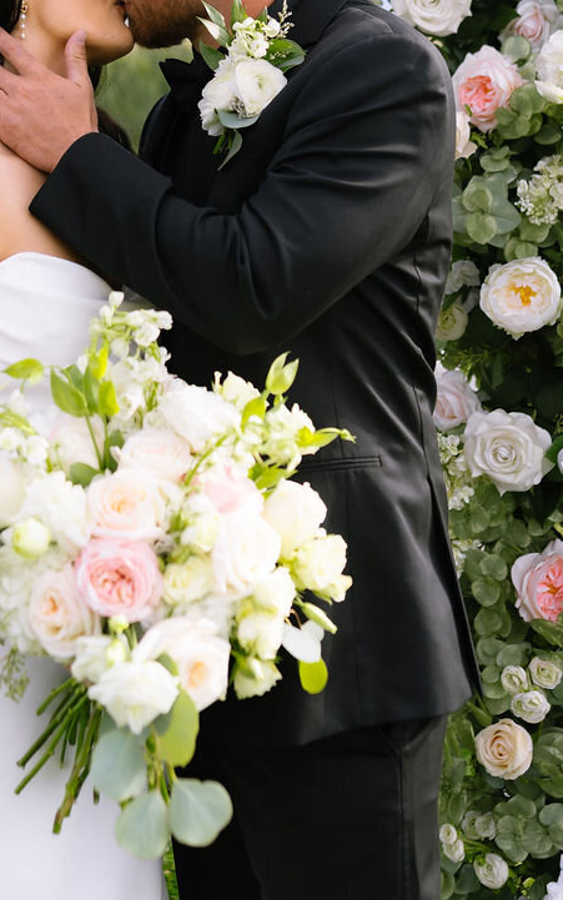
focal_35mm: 76
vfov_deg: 26.2
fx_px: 1865
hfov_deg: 17.1
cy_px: 74
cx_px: 154
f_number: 2.2
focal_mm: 35
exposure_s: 1/1250
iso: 160
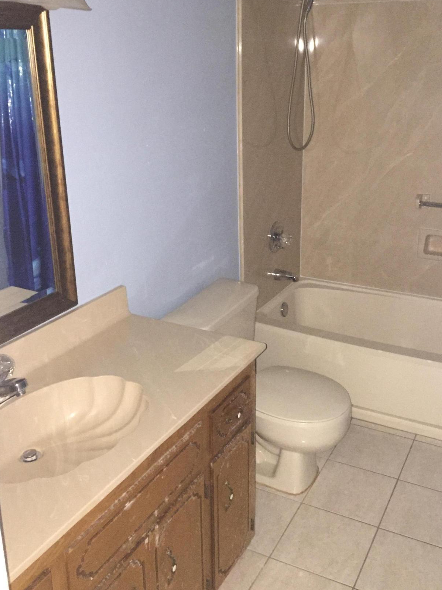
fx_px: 613
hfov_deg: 39.6
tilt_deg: -15.3
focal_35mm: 36
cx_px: 254
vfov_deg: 51.1
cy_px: 244
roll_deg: +0.5
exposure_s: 1/17
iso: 320
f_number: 2.2
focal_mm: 4.15
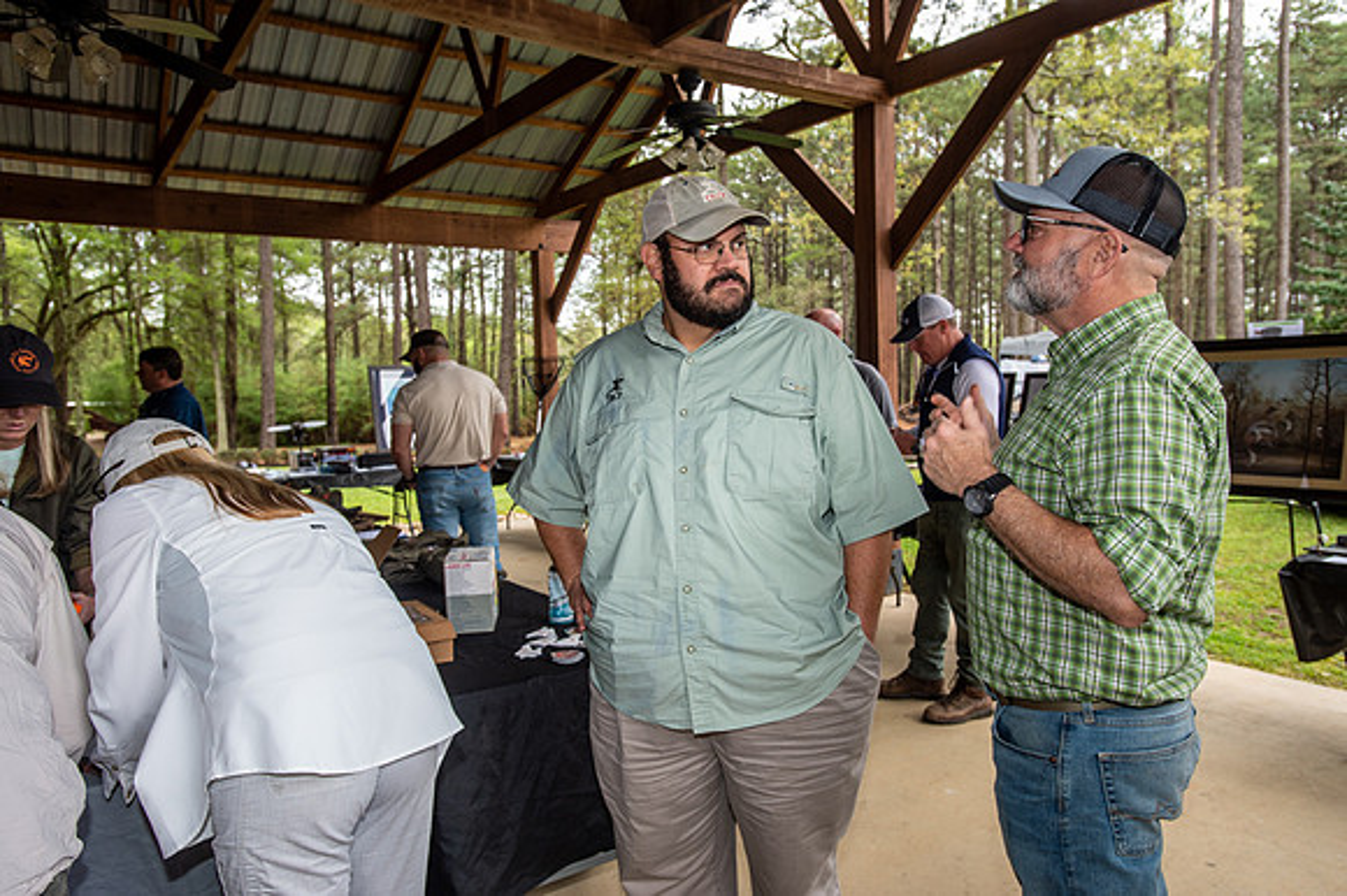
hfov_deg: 71.5
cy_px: 448
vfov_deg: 51.2
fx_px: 935
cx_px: 674
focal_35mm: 25
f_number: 5.6
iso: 400
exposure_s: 1/80
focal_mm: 25
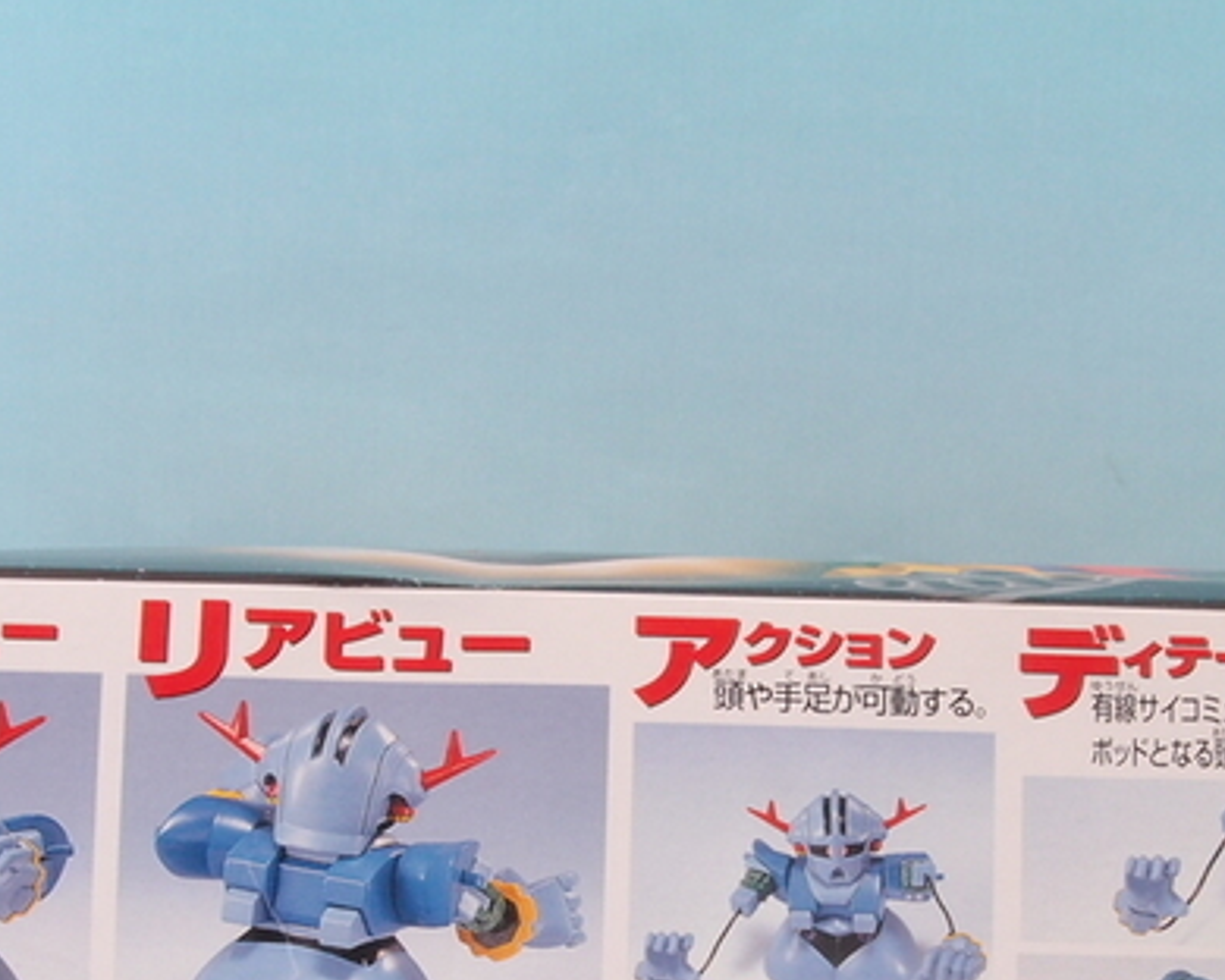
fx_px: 2320
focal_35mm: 64
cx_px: 688
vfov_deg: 23.3
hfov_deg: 29.5
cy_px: 873
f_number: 8
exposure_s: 1
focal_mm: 6.87
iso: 100
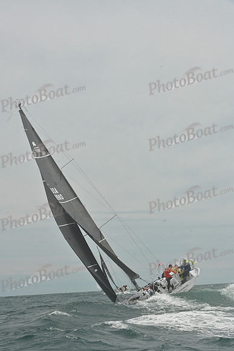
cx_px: 117
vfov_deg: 28.8
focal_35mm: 70
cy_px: 176
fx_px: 682
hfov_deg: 19.5
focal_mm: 70
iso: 320
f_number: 13
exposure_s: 1/1250
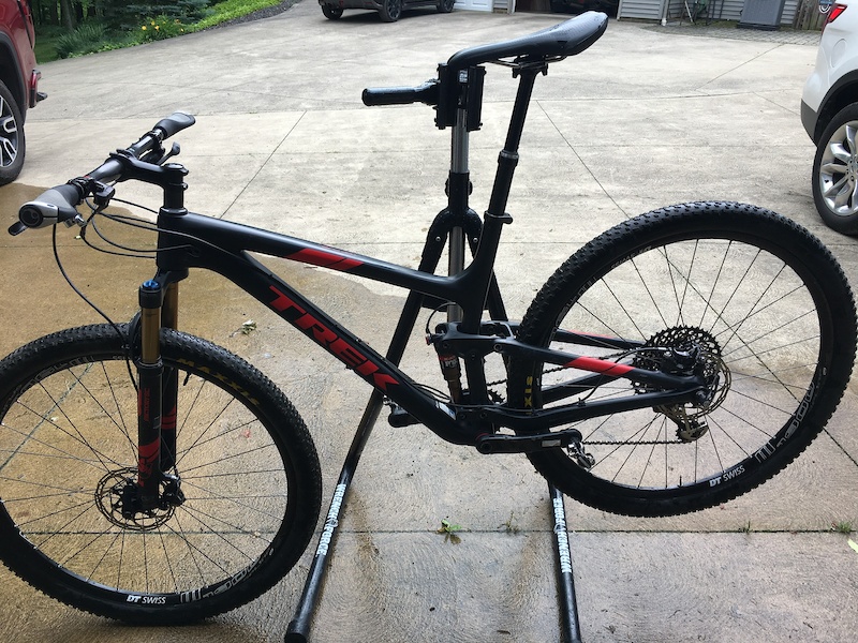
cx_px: 429
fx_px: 719
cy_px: 322
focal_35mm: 29
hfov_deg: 61.7
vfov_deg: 48.2
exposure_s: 1/206
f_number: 2.2
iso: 25
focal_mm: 4.15
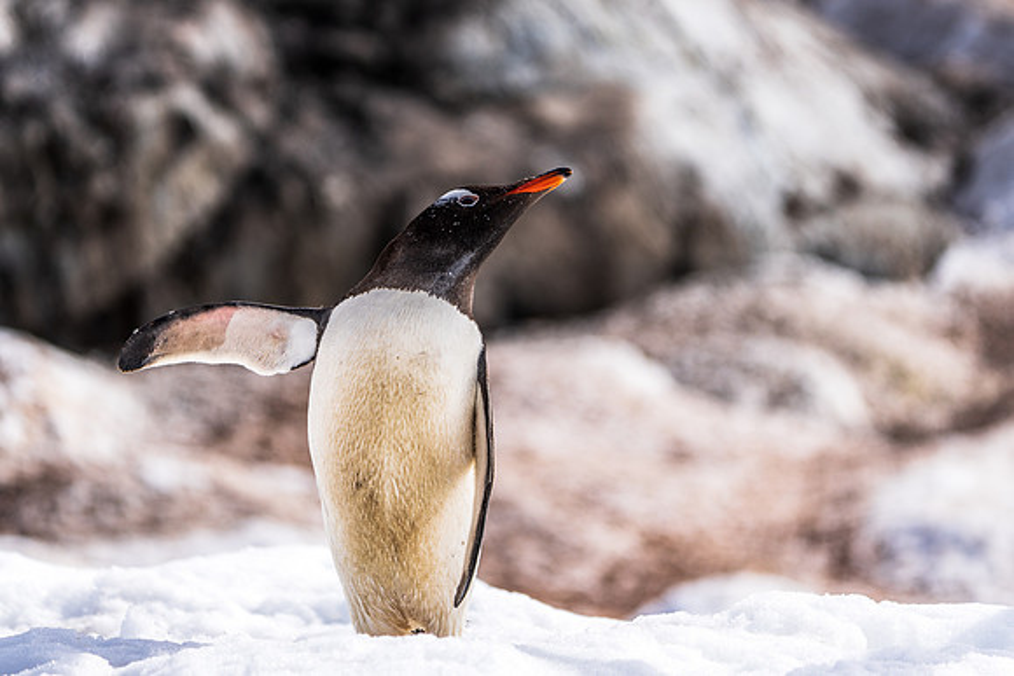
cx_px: 524
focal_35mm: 254
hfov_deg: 8.1
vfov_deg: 5.4
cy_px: 279
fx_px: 7145
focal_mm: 216
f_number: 5.6
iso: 100
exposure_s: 1/1000
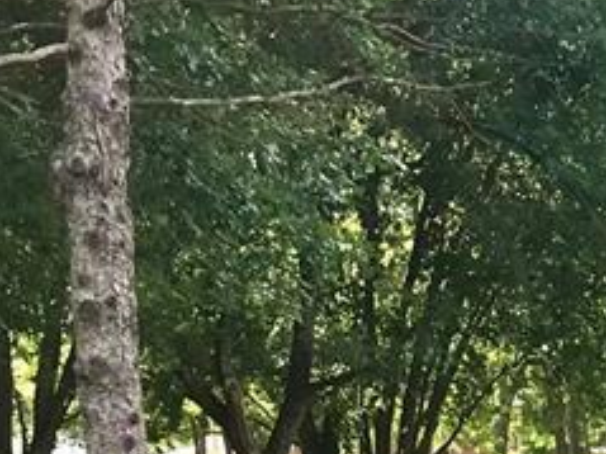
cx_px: 1002
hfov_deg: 14.8
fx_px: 2100
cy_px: 568
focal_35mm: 120
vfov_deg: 12.0
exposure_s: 1/267
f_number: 1.8
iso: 20
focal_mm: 3.99
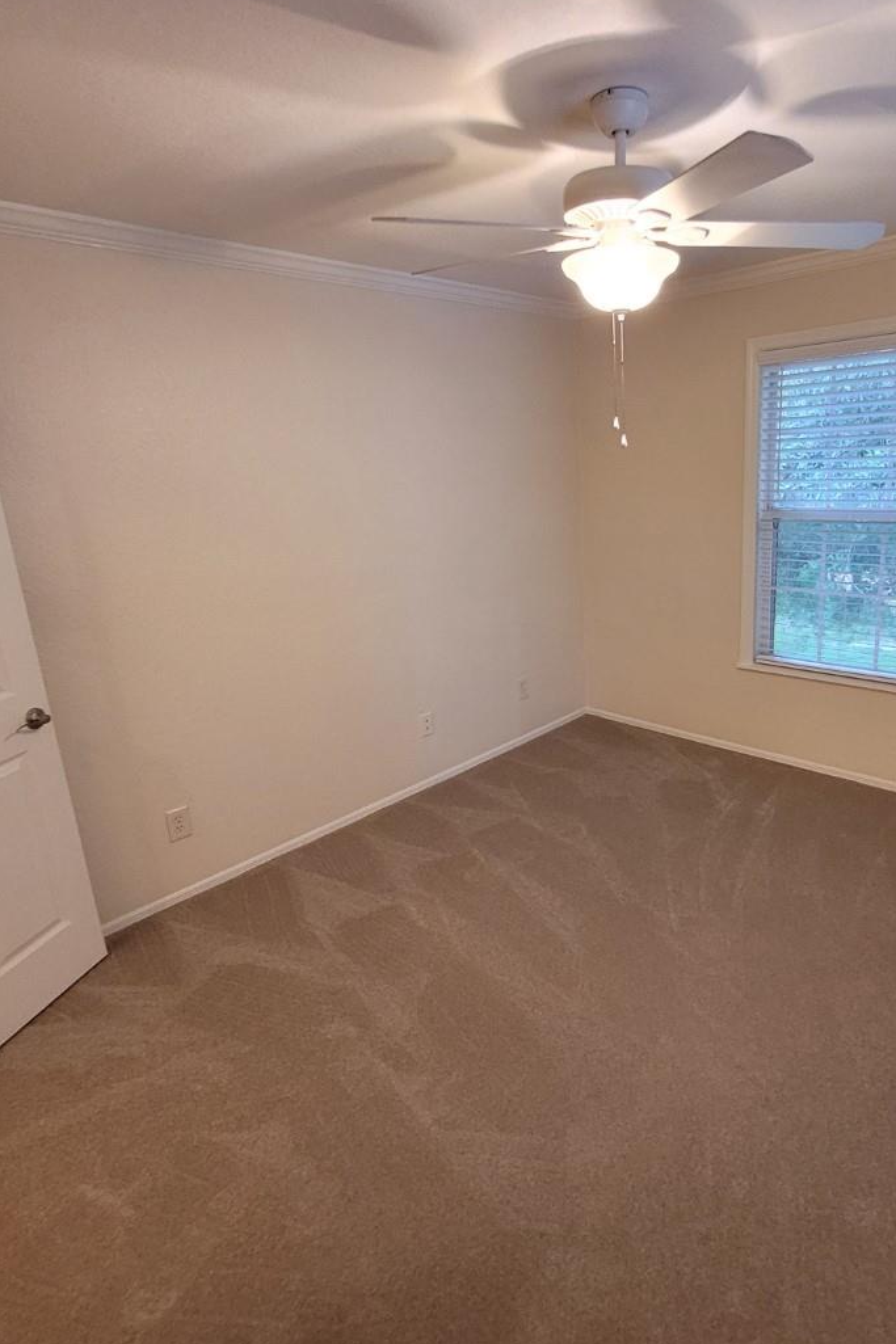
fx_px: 710
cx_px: 563
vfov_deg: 86.9
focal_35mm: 19
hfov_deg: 63.6
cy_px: 654
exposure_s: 1/40
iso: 320
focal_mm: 1.74
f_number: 2.2
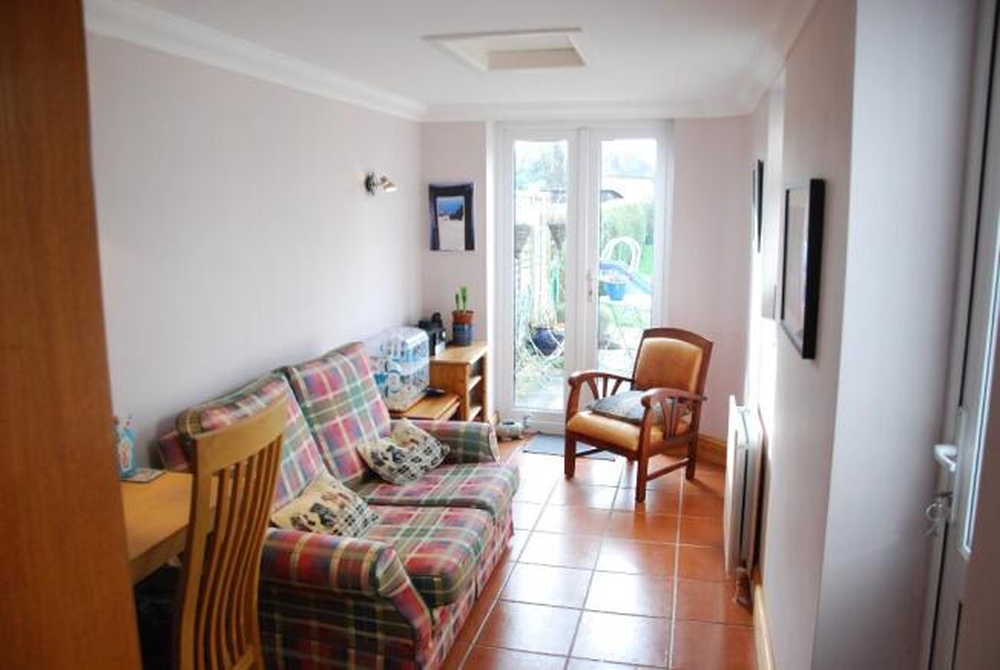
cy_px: 335
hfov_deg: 67.3
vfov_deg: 48.1
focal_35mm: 27
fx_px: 751
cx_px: 500
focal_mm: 18
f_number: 5
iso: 800
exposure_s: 1/100
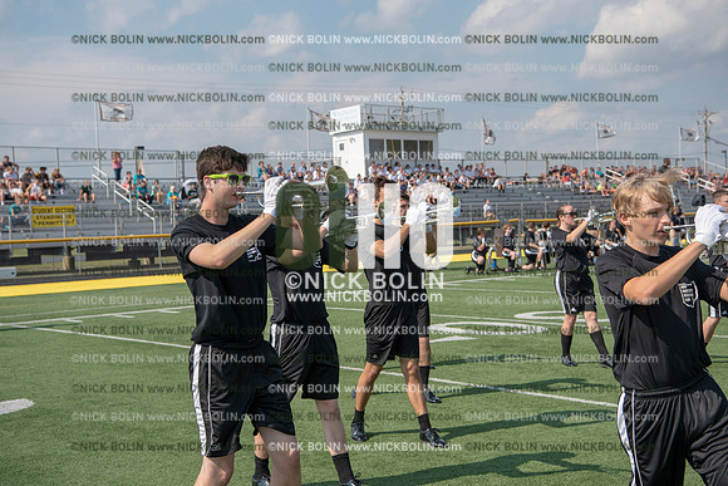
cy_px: 243
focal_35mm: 52
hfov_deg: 38.2
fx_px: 1052
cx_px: 364
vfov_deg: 26.0
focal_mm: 52
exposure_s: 1/1250
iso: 200
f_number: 5.6
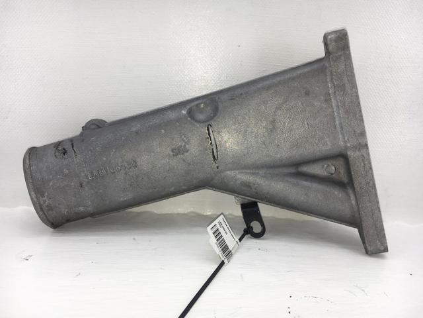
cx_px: 212
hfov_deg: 61.7
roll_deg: -2.9
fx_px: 354
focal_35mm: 29
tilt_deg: -11.5
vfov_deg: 48.2
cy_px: 159
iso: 25
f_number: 2.2
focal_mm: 4.15
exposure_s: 1/304
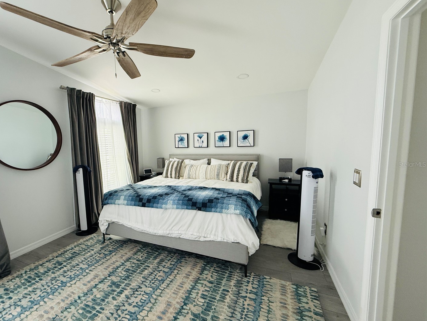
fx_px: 197
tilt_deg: -5.3
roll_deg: +2.1
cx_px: 183
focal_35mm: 16
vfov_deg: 78.1
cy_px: 164
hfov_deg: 93.9
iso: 160
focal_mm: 2.22
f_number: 2.2
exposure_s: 1/99
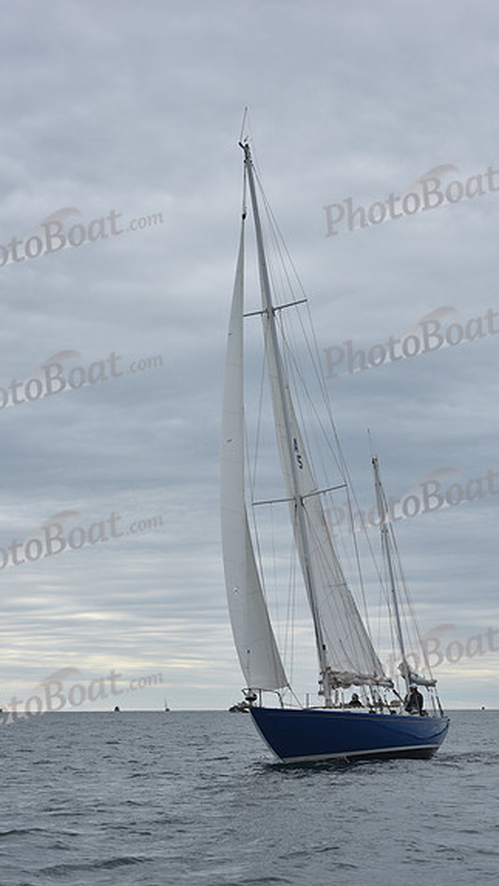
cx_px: 243
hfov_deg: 13.3
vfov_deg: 23.4
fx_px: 2140
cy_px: 441
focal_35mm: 91
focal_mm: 86
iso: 400
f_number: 8
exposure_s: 1/1000
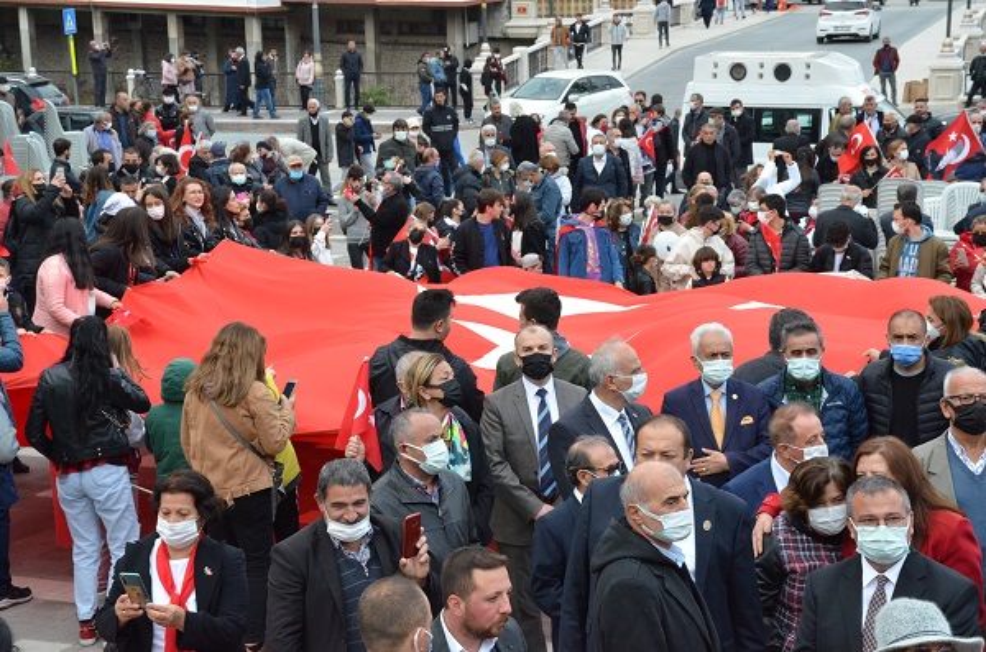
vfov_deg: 17.4
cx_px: 493
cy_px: 326
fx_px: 2131
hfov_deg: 26.0
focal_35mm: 78
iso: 2500
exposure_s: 1/400
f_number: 10
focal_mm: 52
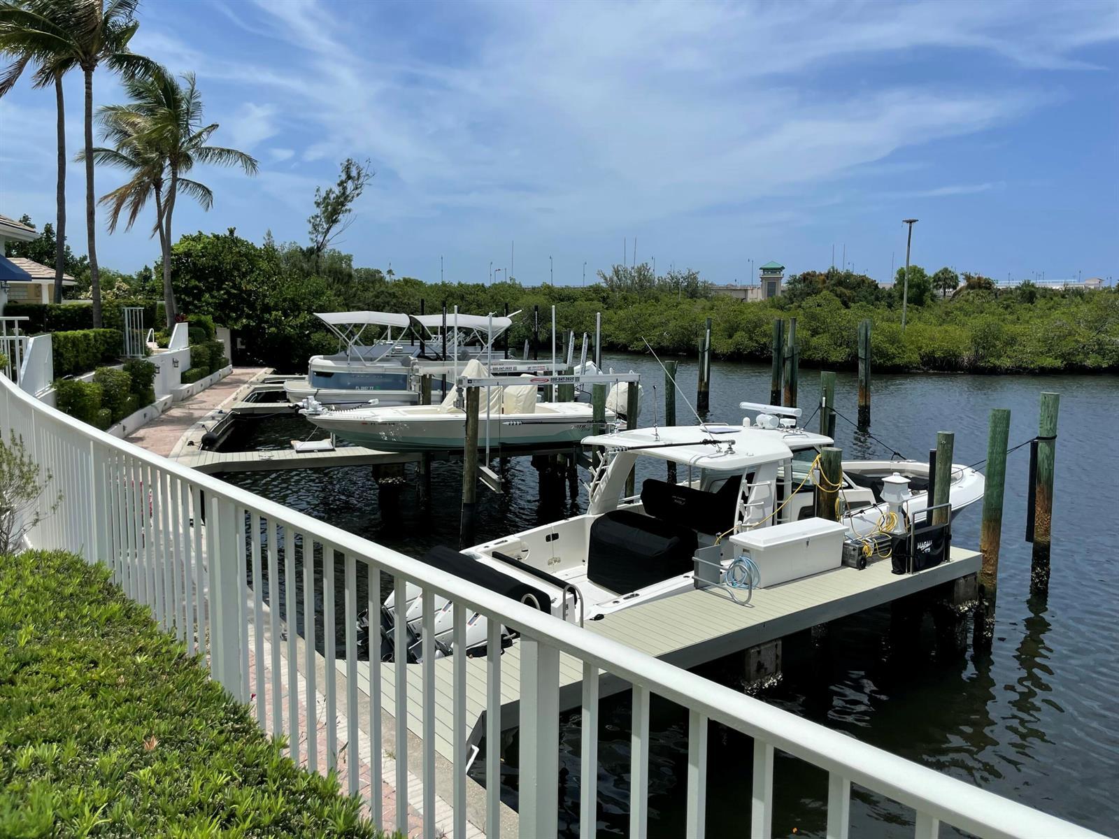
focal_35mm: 26
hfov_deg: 67.3
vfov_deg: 53.1
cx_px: 560
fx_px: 840
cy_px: 420
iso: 32
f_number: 1.6
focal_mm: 4.2
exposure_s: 1/6494
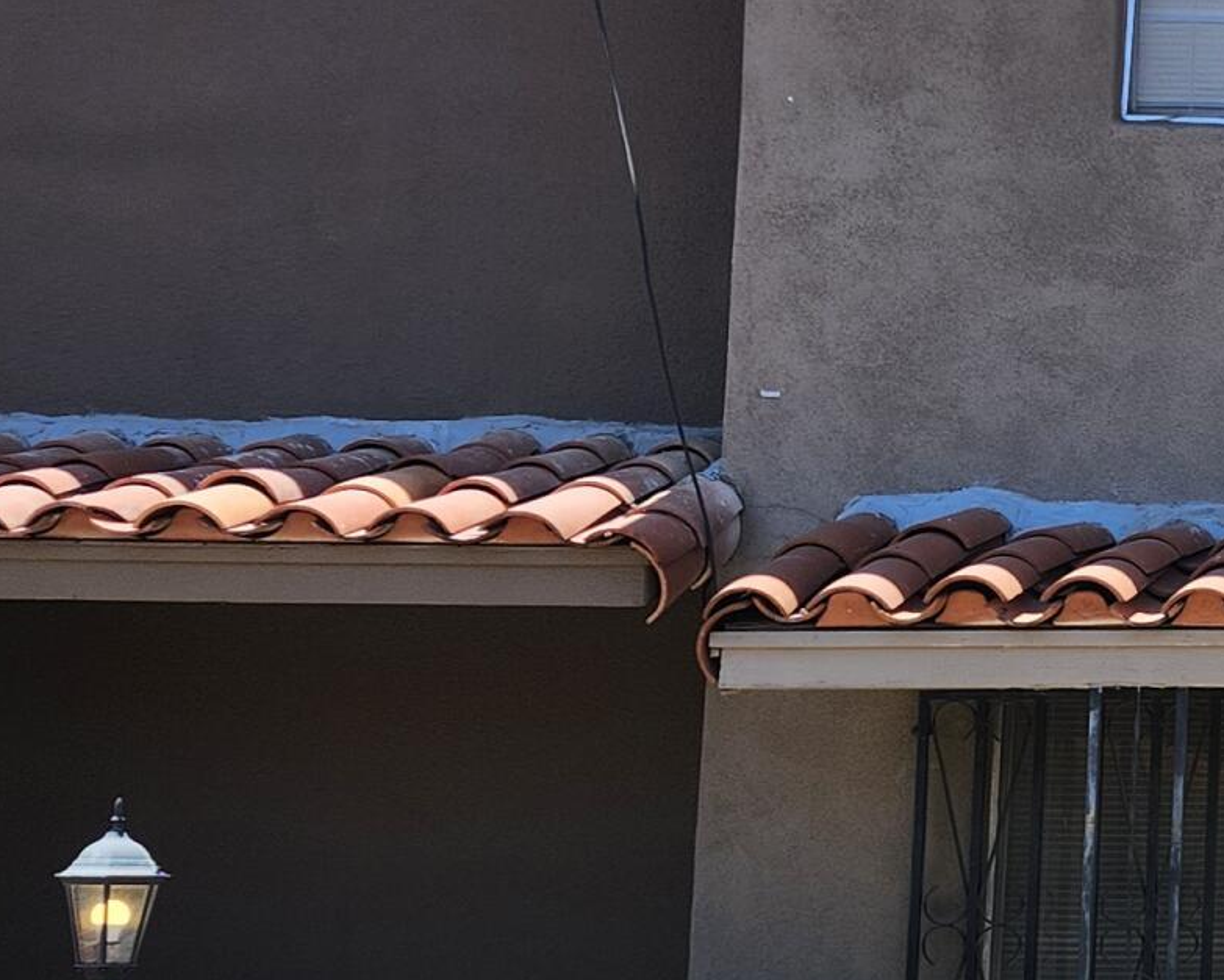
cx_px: 1952
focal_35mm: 86
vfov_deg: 17.9
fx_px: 3117
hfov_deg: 18.9
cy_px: 603
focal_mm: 5.54
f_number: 1.8
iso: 25
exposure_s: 1/832
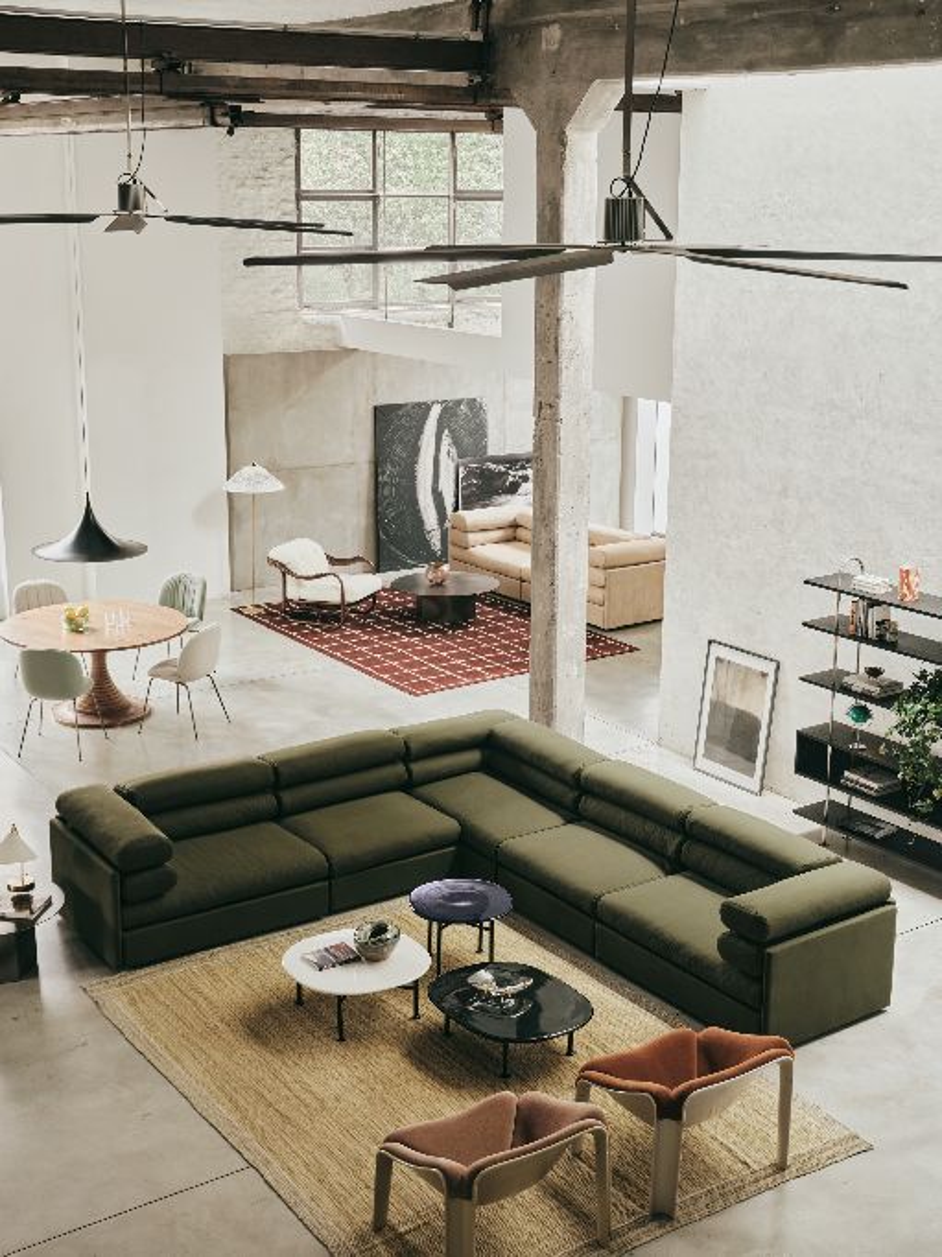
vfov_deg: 43.0
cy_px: 628
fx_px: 1597
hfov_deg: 32.9
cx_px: 471
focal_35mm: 44
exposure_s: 1/2.5
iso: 640
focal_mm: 55.5
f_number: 11
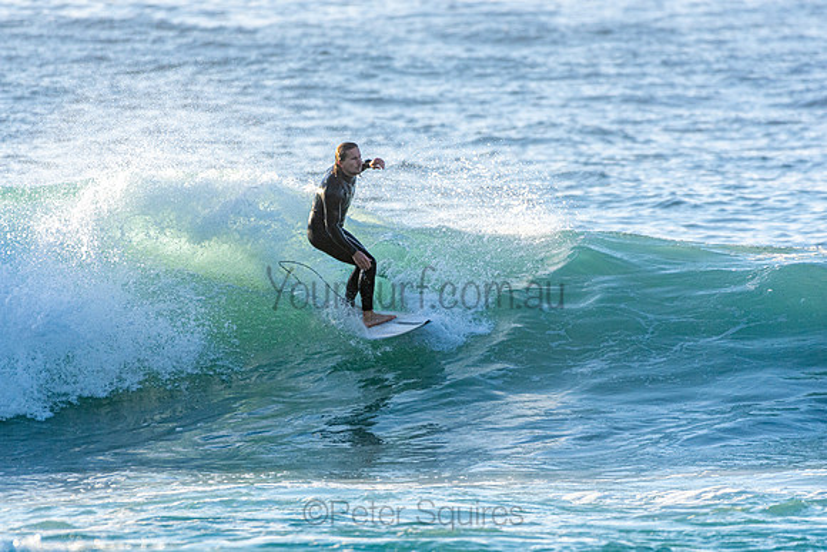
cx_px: 414
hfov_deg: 2.7
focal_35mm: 750
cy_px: 276
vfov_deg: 1.8
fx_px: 17232
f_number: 5.6
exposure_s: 1/1250
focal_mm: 500
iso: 360
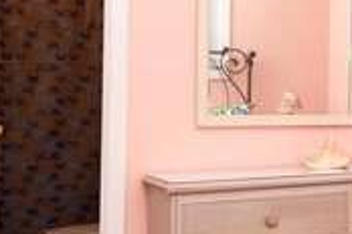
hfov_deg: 22.7
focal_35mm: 75
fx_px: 733
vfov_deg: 18.2
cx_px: 508
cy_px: 108
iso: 800
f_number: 7.1
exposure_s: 1/200
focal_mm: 11.5
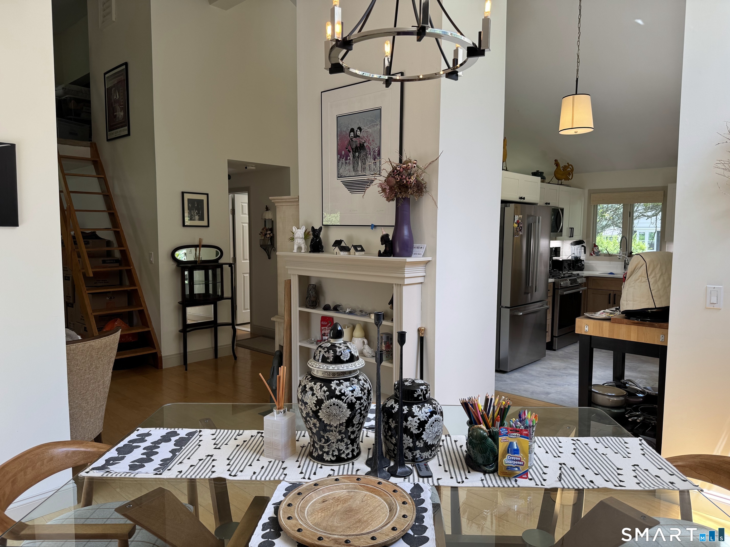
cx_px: 365
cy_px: 274
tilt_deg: -4.8
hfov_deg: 71.6
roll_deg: -0.5
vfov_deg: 56.8
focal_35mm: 24
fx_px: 506
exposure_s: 1/120
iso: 64
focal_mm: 6.76
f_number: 1.78
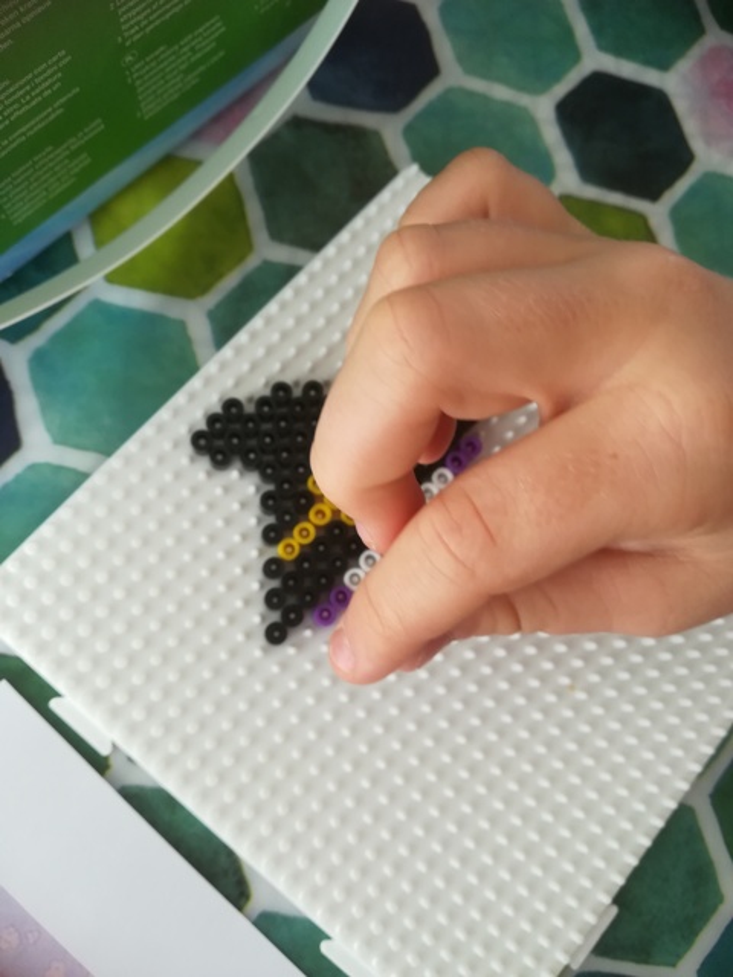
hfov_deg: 53.1
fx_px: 734
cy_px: 488
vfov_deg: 67.3
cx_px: 366
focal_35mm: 26
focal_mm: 3.83
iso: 100
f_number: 2.2
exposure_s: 1/50
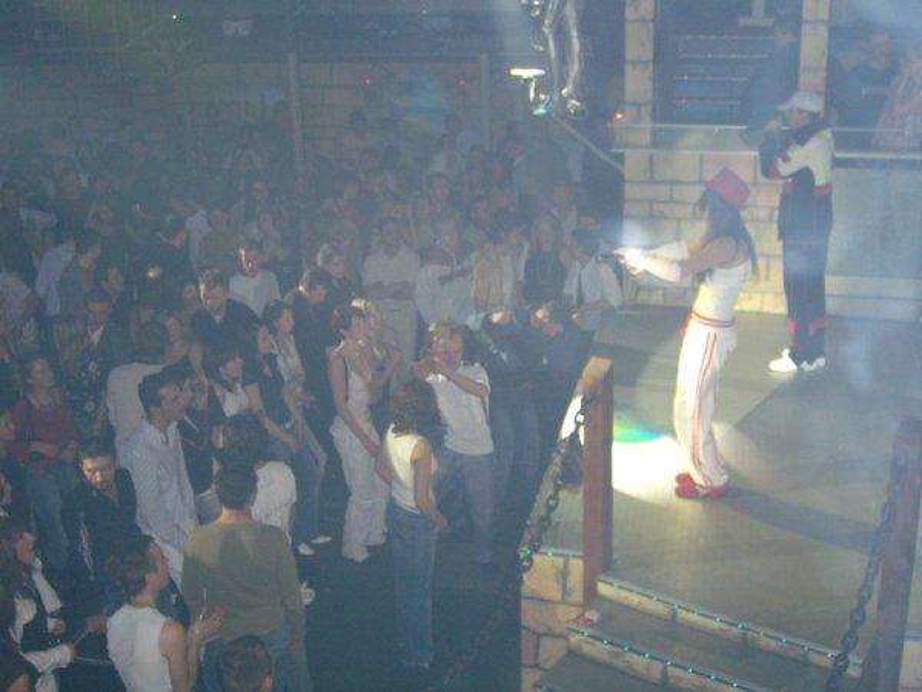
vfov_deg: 31.5
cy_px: 346
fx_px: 1225
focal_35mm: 46
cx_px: 461
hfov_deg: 41.2
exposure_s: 1/60
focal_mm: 9.5
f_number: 3.1
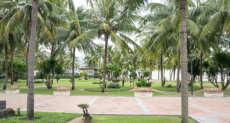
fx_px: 234
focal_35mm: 39
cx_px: 115
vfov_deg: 29.5
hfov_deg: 52.3
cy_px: 62
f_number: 2.8
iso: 140
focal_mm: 35
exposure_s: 1/250
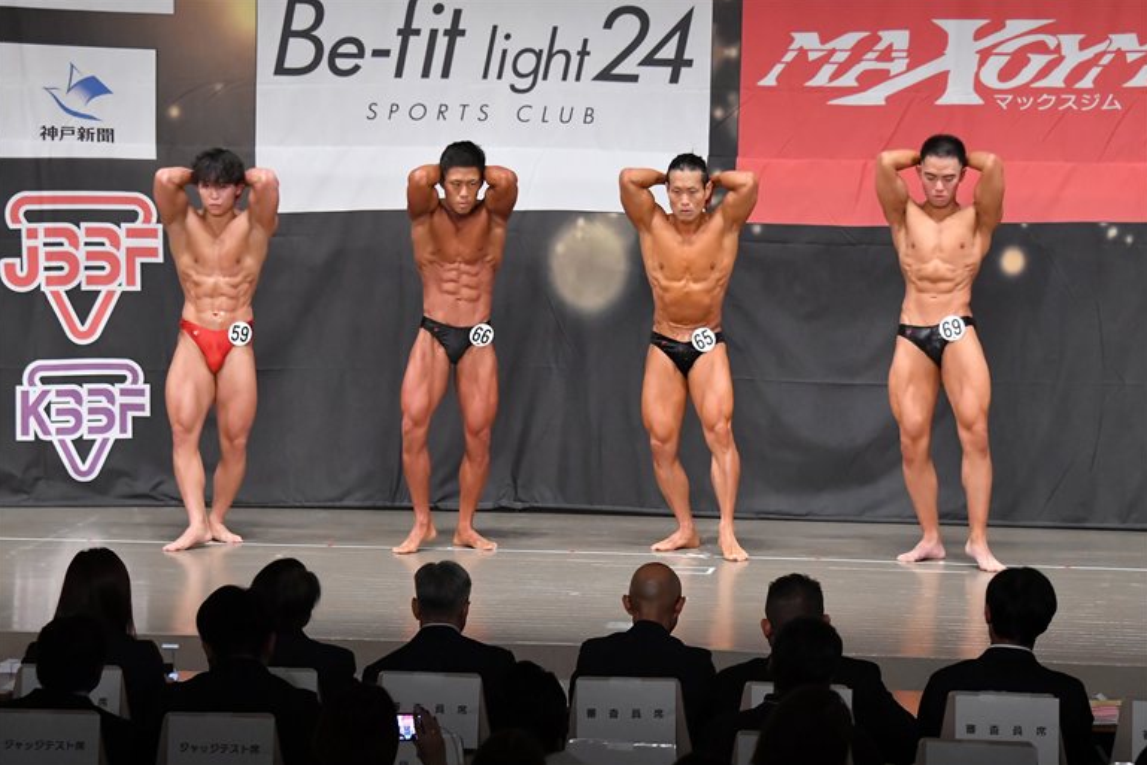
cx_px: 572
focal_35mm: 139
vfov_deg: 9.9
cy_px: 383
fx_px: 4429
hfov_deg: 14.8
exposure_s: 1/400
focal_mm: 92
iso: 6400
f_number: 5.6
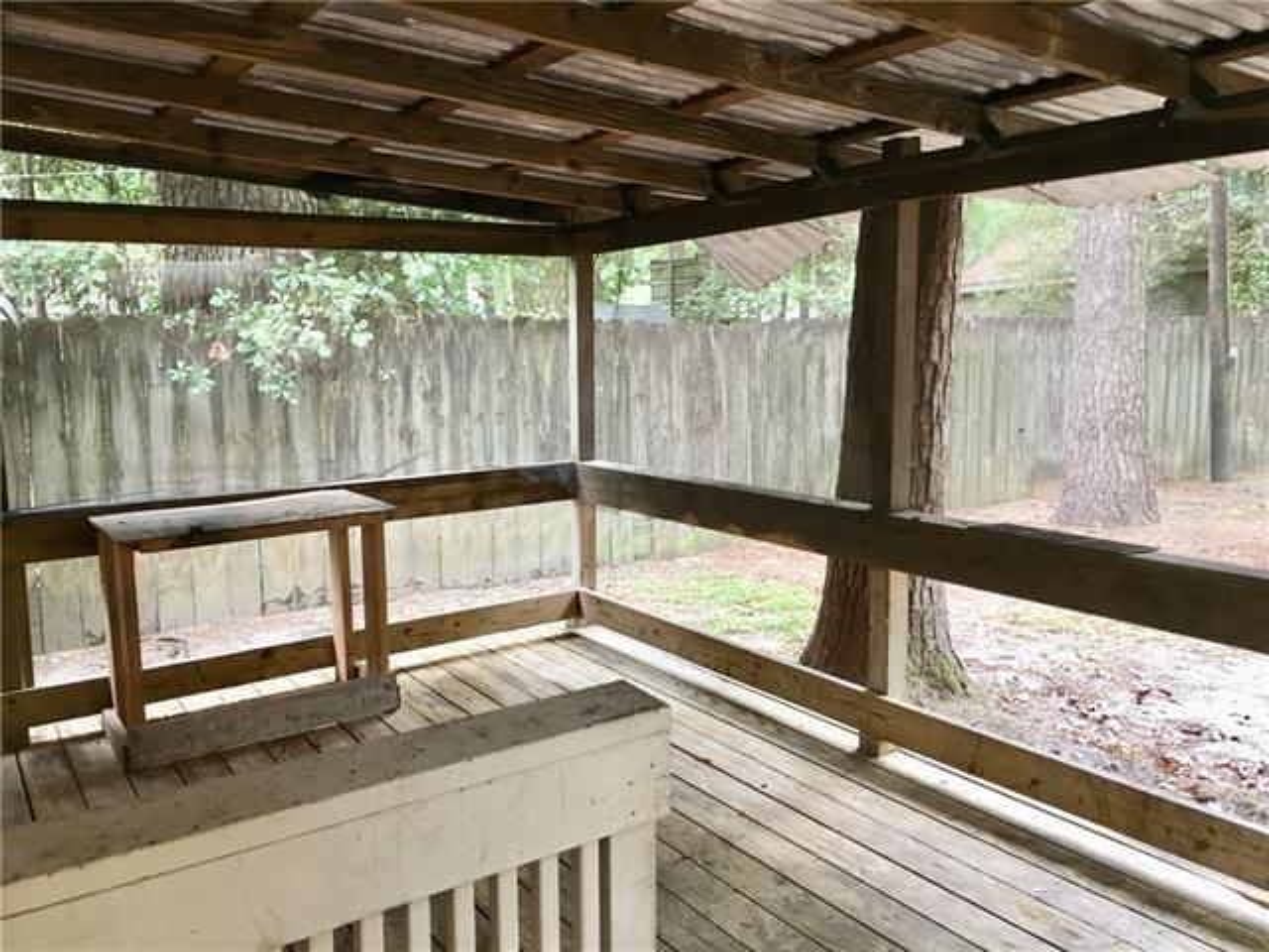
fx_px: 1063
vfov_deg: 48.2
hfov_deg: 61.7
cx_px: 634
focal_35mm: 29
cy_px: 476
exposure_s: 1/30
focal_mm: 4.15
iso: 80
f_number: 2.2
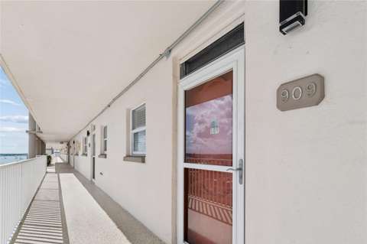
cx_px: 184
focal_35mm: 15
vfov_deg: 77.2
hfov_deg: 100.4
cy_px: 122
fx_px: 153
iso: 100
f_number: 4.5
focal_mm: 10
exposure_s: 1/1250
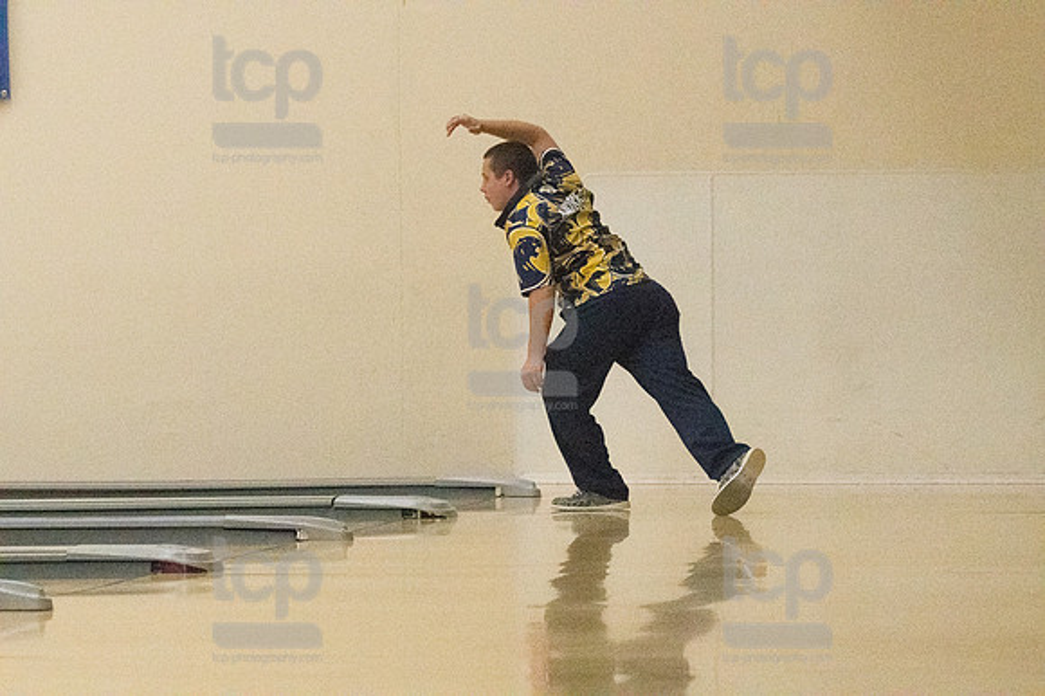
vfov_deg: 8.3
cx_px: 522
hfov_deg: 12.5
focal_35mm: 165
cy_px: 348
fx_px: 4787
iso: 10000
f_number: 4.5
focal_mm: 110
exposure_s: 1/1250
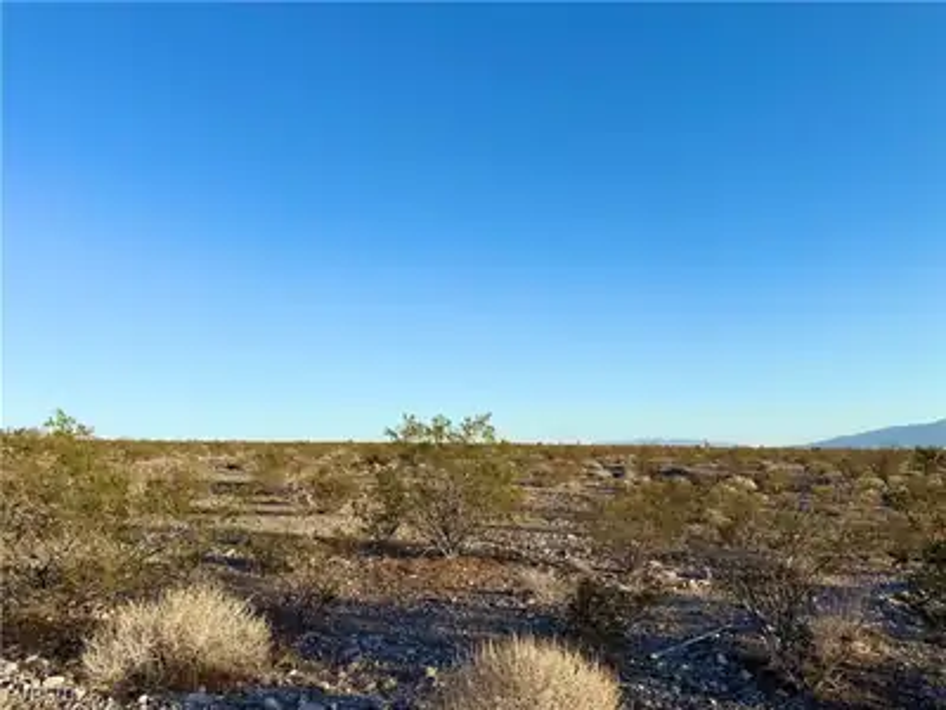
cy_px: 355
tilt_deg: +8.4
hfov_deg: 71.6
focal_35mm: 24
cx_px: 473
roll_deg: +2.1
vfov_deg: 56.8
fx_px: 656
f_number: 1.78
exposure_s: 1/3145
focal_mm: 6.76
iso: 80
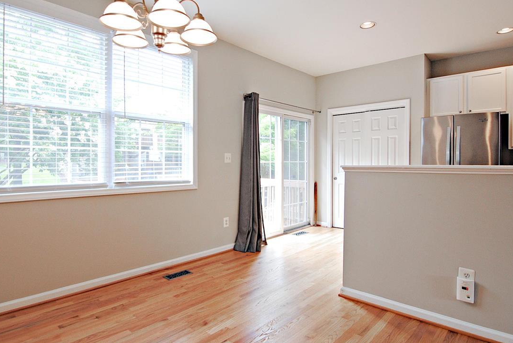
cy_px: 166
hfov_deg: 85.0
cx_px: 238
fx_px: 279
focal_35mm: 20
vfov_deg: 63.1
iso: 200
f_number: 3.5
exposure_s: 1/50
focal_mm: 11
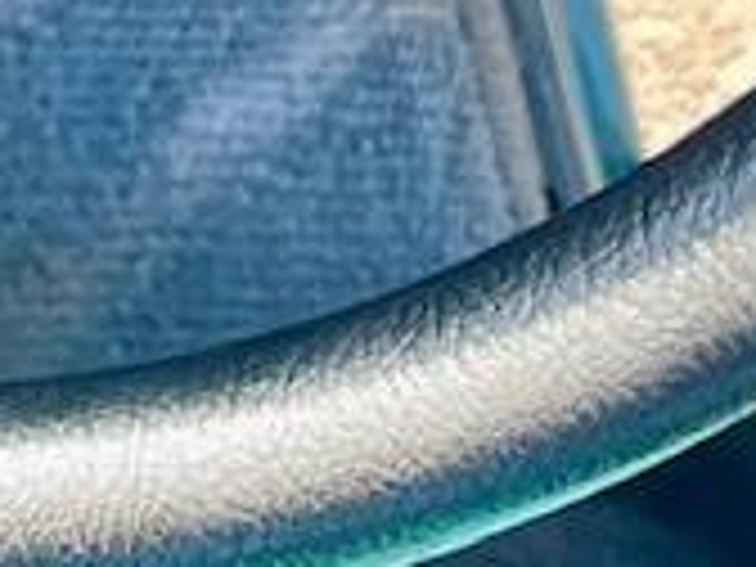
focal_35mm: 190
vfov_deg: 7.2
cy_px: -940
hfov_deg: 9.5
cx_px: -945
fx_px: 4150
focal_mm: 5.1
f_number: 1.6
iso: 50
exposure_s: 1/121
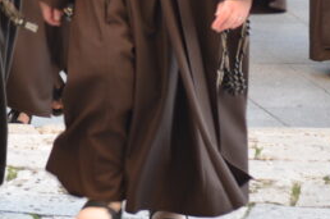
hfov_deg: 6.2
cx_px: -146
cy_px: -143
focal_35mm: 327
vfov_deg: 4.2
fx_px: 2992
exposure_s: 1/80
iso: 400
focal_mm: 55
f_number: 4
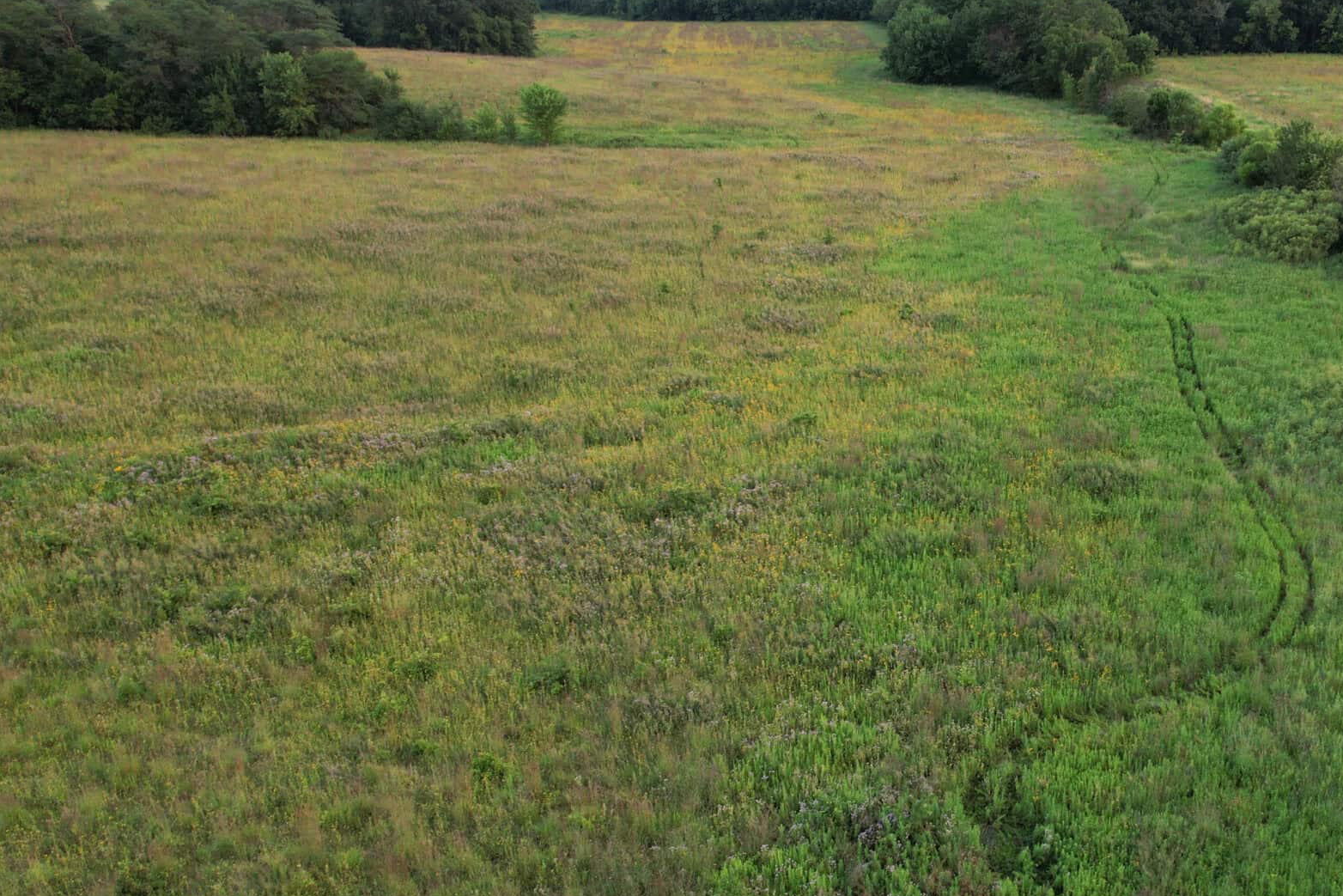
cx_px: 1030
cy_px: 492
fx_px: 1343
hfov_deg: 50.6
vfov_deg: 36.8
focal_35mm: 36
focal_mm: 8.4
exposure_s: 1/50
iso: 110
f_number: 2.8
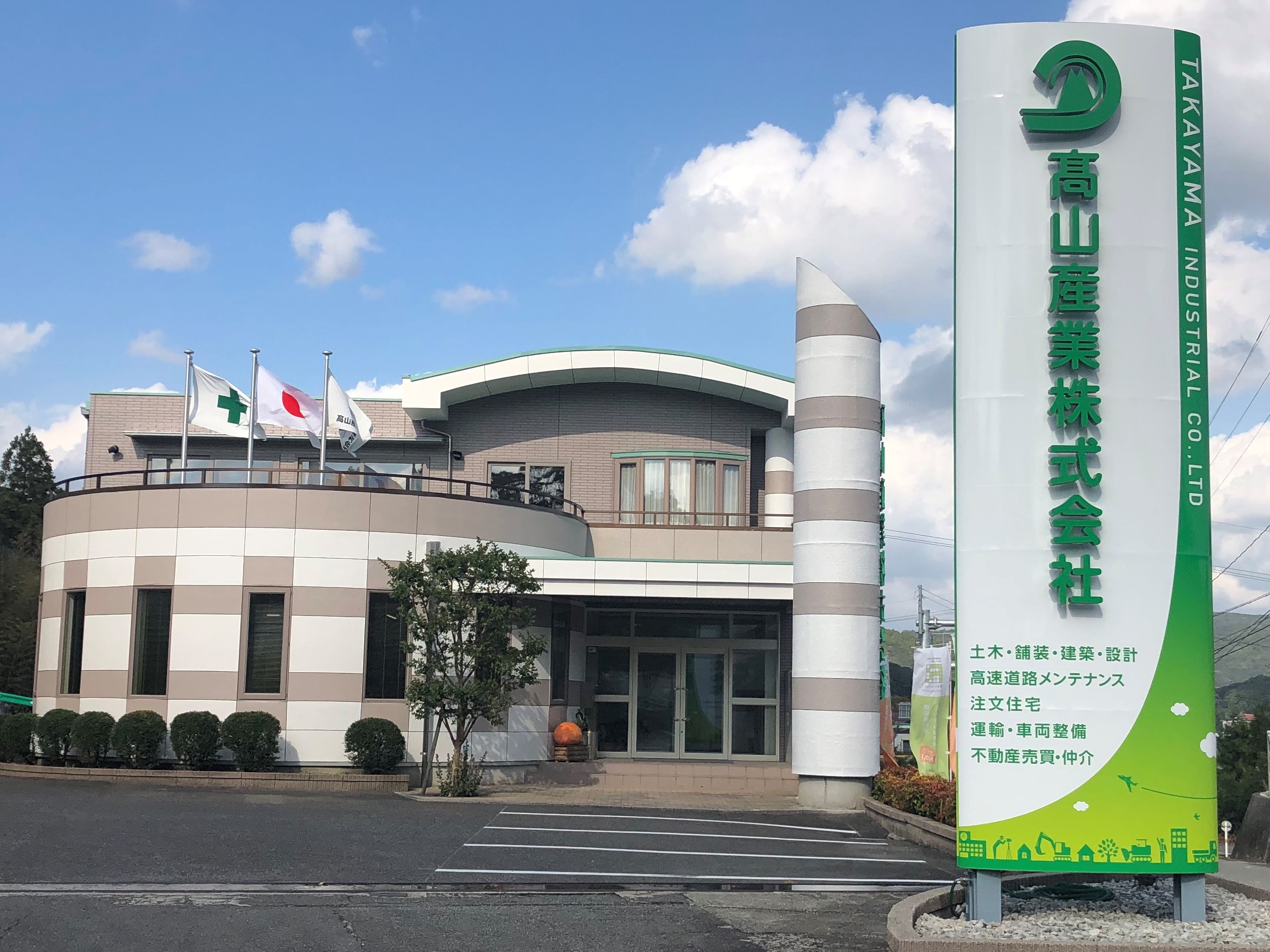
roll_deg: -0.8
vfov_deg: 49.8
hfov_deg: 63.4
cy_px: 476
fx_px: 1027
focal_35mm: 28
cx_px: 635
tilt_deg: +7.0
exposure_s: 1/2404
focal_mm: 3.99
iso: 20
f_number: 1.8
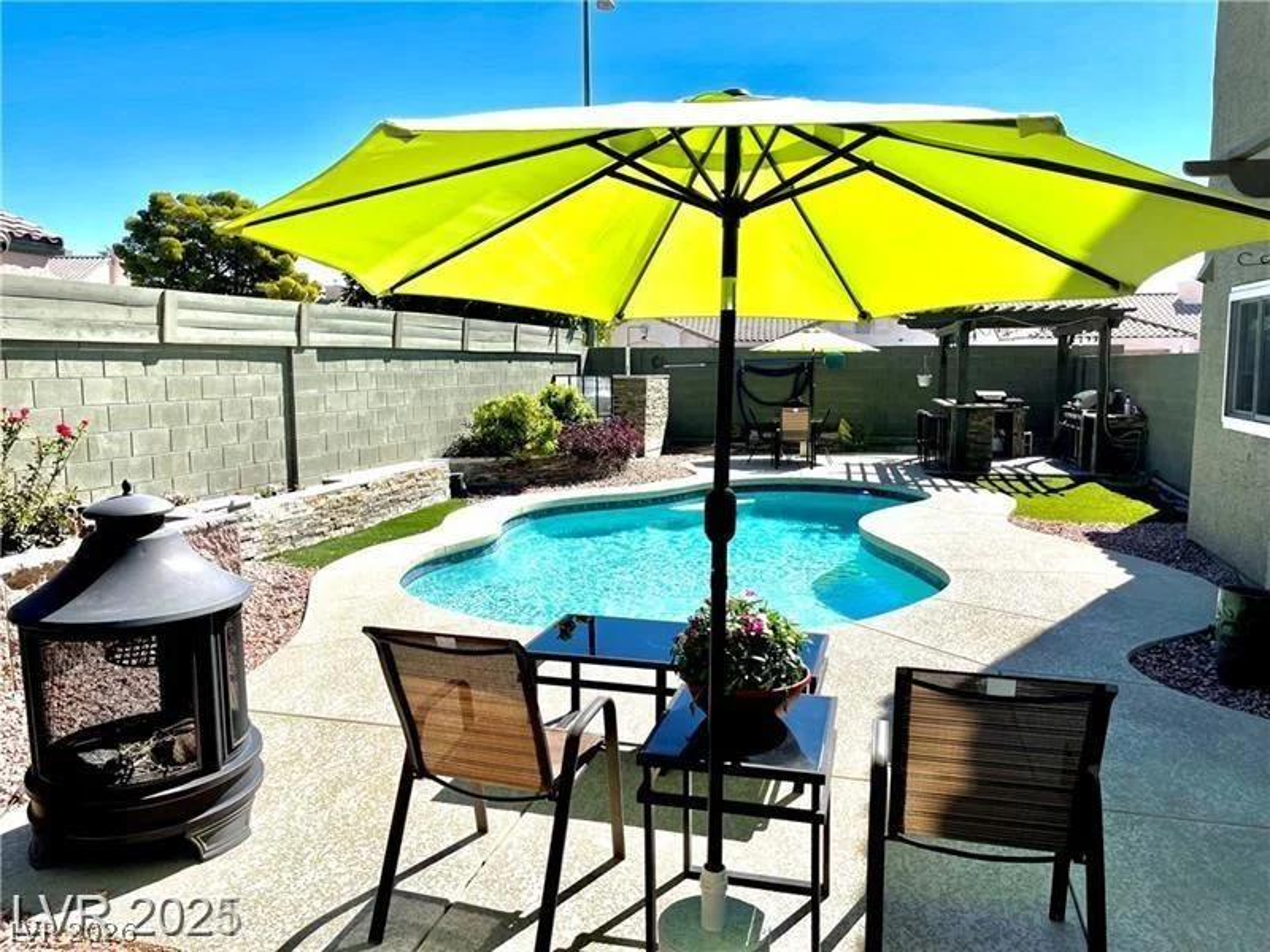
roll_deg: +0.5
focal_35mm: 26
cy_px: 476
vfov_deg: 53.1
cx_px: 635
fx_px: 954
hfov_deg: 67.3
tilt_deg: -7.4
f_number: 1.6
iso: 32
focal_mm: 5.1
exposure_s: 1/4202
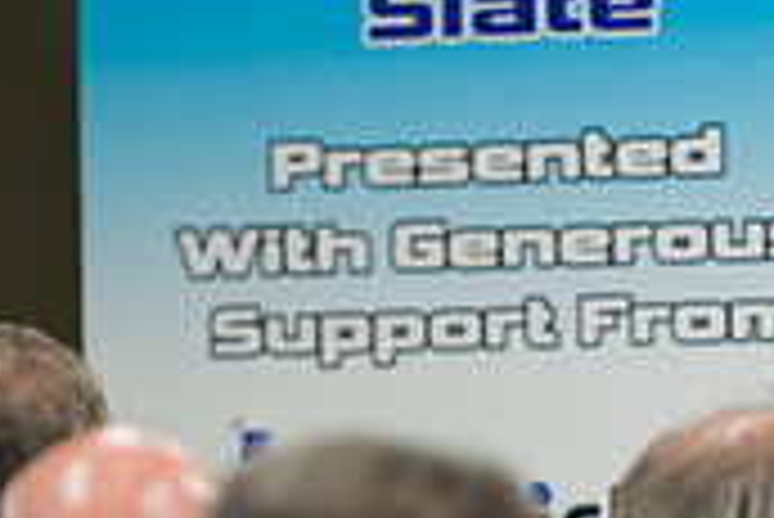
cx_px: 1053
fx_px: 9790
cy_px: 162
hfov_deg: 4.5
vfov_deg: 3.0
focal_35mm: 455
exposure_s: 1/500
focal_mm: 135
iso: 1600
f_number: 3.2
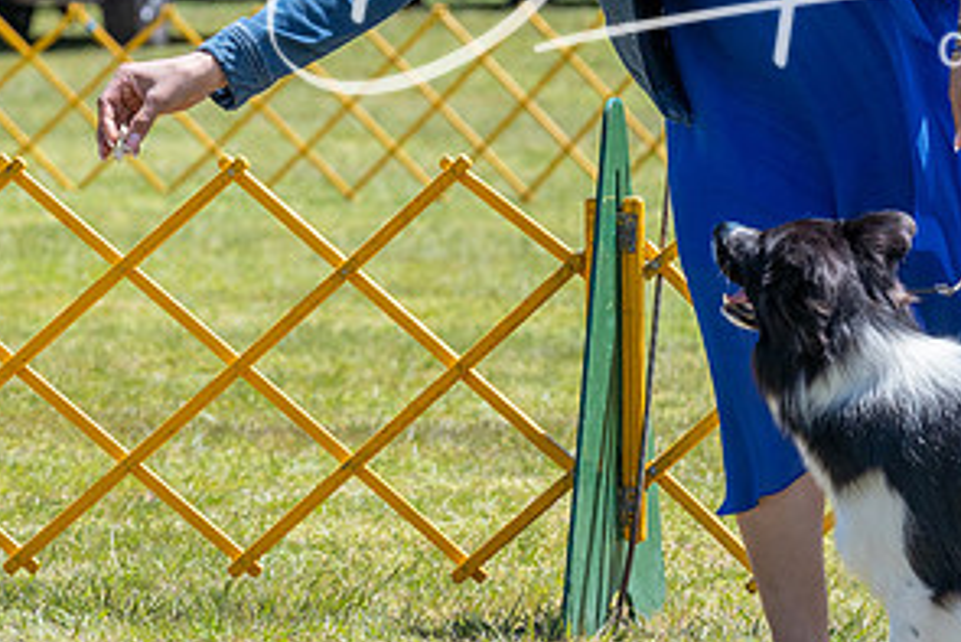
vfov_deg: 3.9
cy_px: 163
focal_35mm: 352
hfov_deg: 5.8
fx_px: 9401
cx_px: 816
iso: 1000
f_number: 7.1
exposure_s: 1/1600
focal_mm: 154
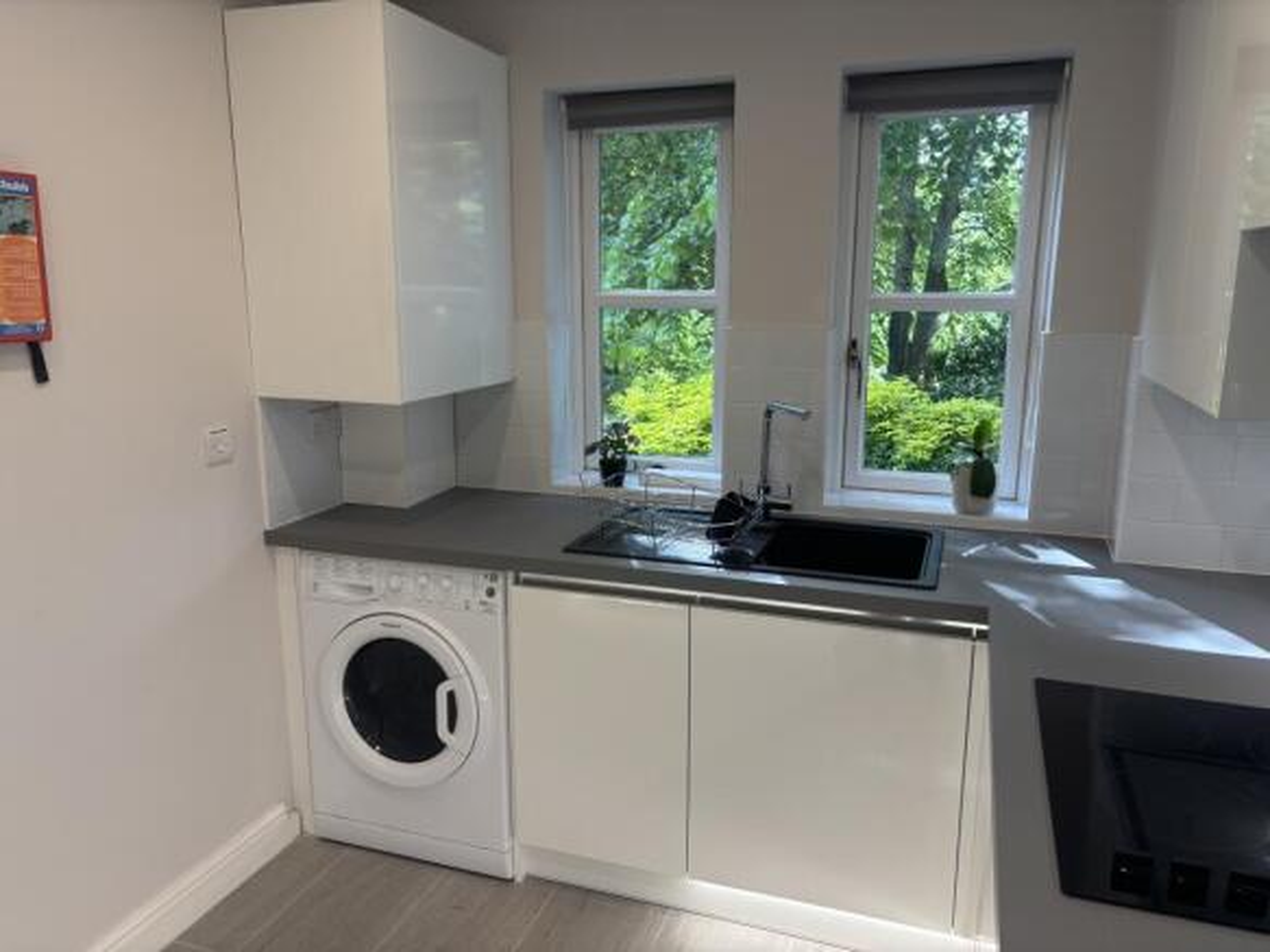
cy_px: 476
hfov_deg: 67.3
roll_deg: -0.3
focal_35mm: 26
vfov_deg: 53.0
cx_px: 635
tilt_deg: -12.4
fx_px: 954
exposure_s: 1/100
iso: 50
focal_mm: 5.96
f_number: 1.6
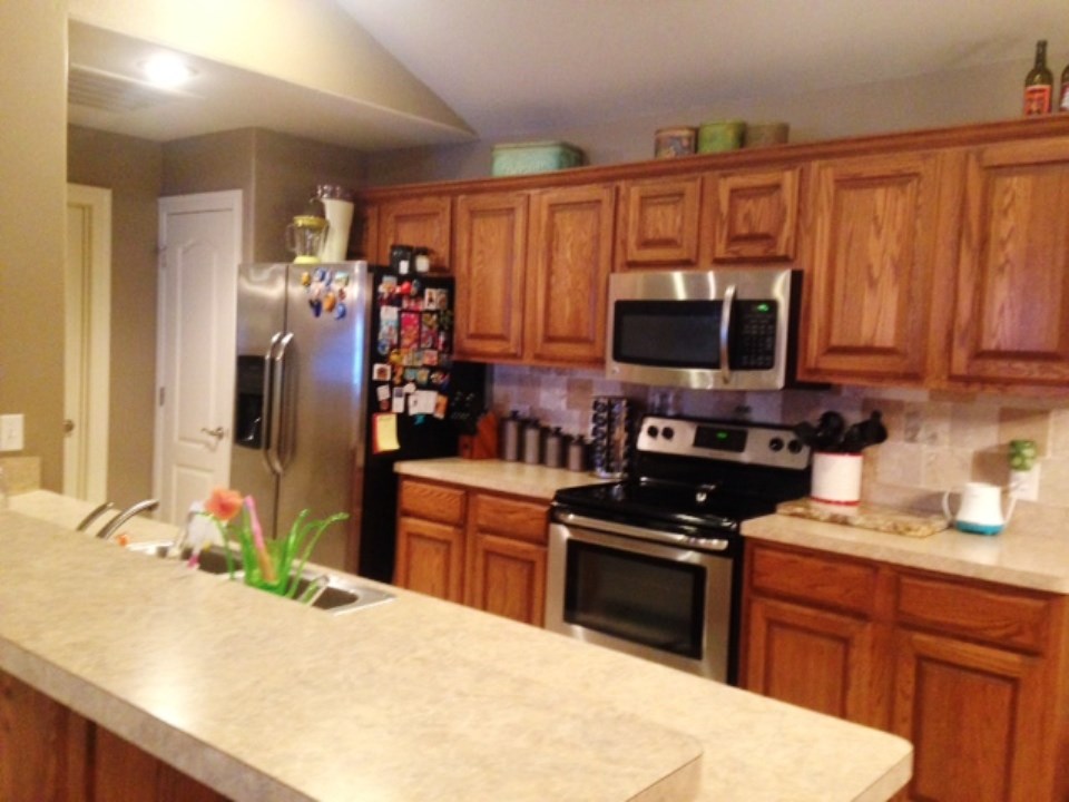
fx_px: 1019
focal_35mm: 33
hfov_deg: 55.4
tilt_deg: -4.2
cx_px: 534
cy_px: 401
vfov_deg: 42.9
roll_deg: -1.7
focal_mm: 4.12
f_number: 2.4
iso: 320
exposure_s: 1/20
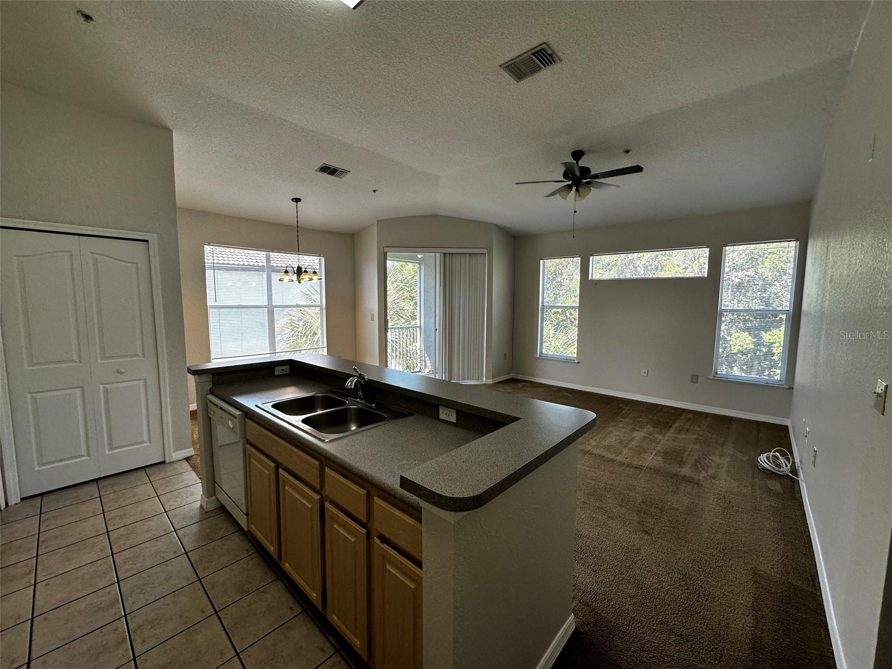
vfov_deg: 85.7
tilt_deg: -5.1
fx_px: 361
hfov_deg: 102.1
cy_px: 334
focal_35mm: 14
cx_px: 446
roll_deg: -1.0
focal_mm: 2.22
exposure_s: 1/120
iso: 64
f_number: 2.2
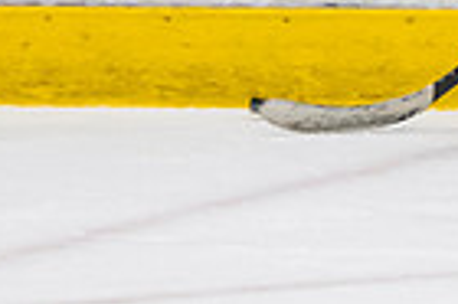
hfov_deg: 1.6
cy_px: -209
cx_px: 823
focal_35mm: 1314
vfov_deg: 1.0
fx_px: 16697
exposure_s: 1/640
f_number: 3.2
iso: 2000
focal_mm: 145
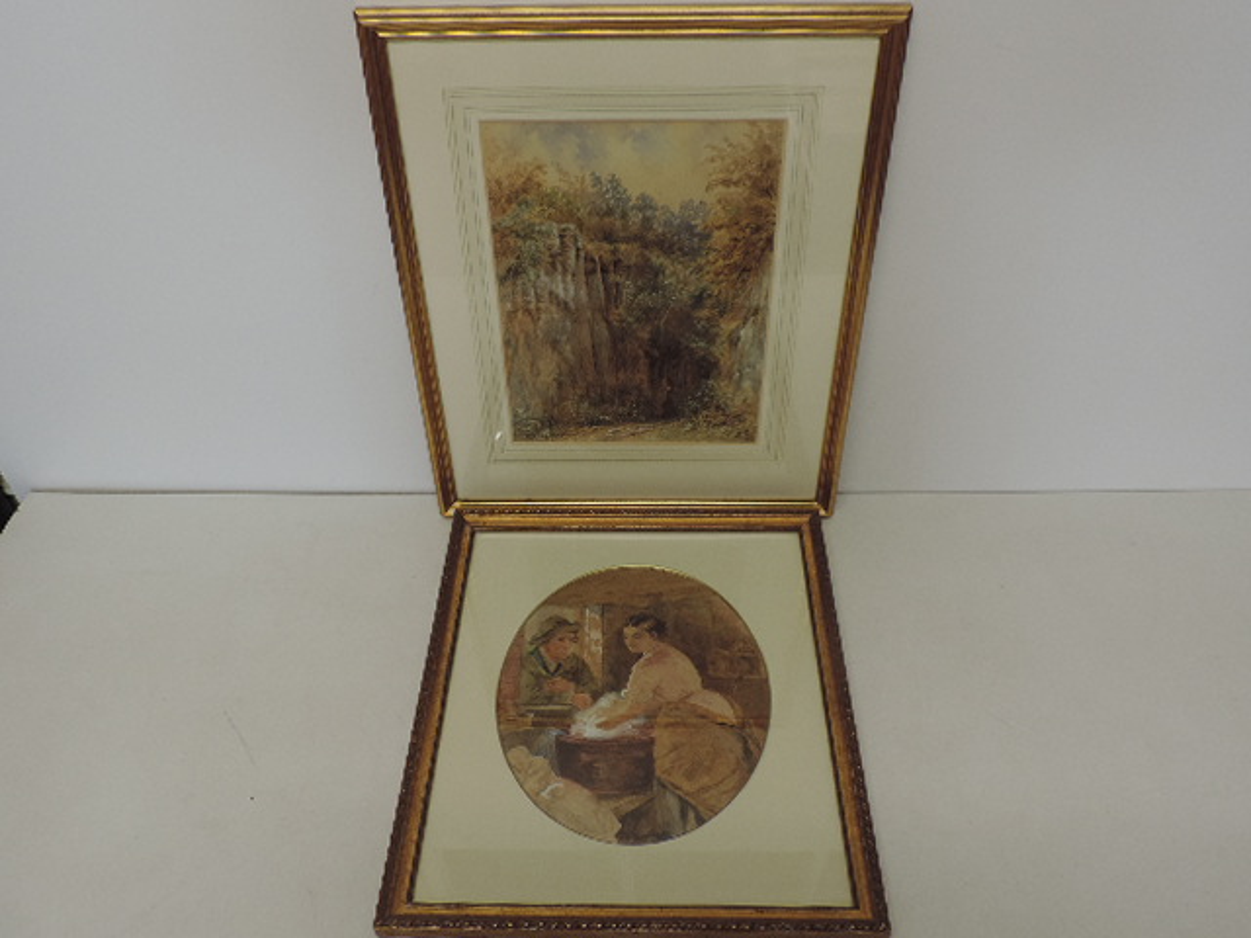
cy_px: 469
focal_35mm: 28
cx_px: 626
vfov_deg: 49.7
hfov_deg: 63.4
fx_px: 1012
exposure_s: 1/30
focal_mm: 4.9
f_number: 3.1
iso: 220
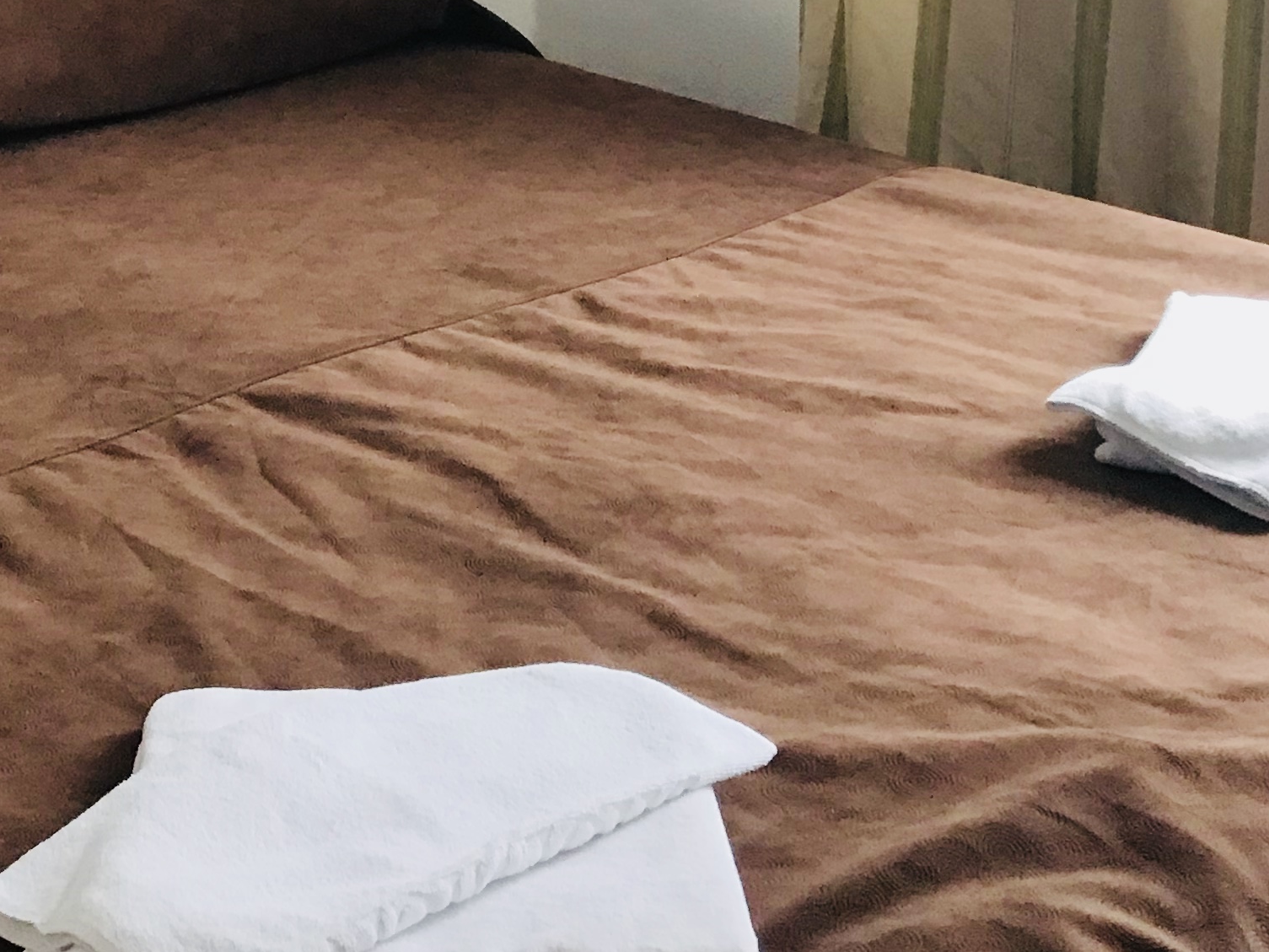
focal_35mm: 75
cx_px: -14
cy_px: -36
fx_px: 2750
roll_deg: +1.1
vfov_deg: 19.0
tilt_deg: -11.2
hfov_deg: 24.7
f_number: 1.8
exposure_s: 1/25
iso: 40
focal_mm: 3.99
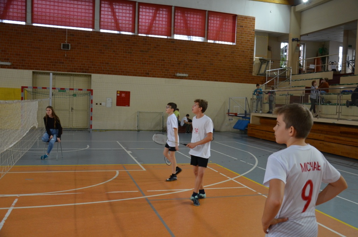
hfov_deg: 53.2
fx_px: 357
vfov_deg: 36.7
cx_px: 179
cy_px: 118
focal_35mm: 36
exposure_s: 1/60
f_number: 4
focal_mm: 24
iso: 800
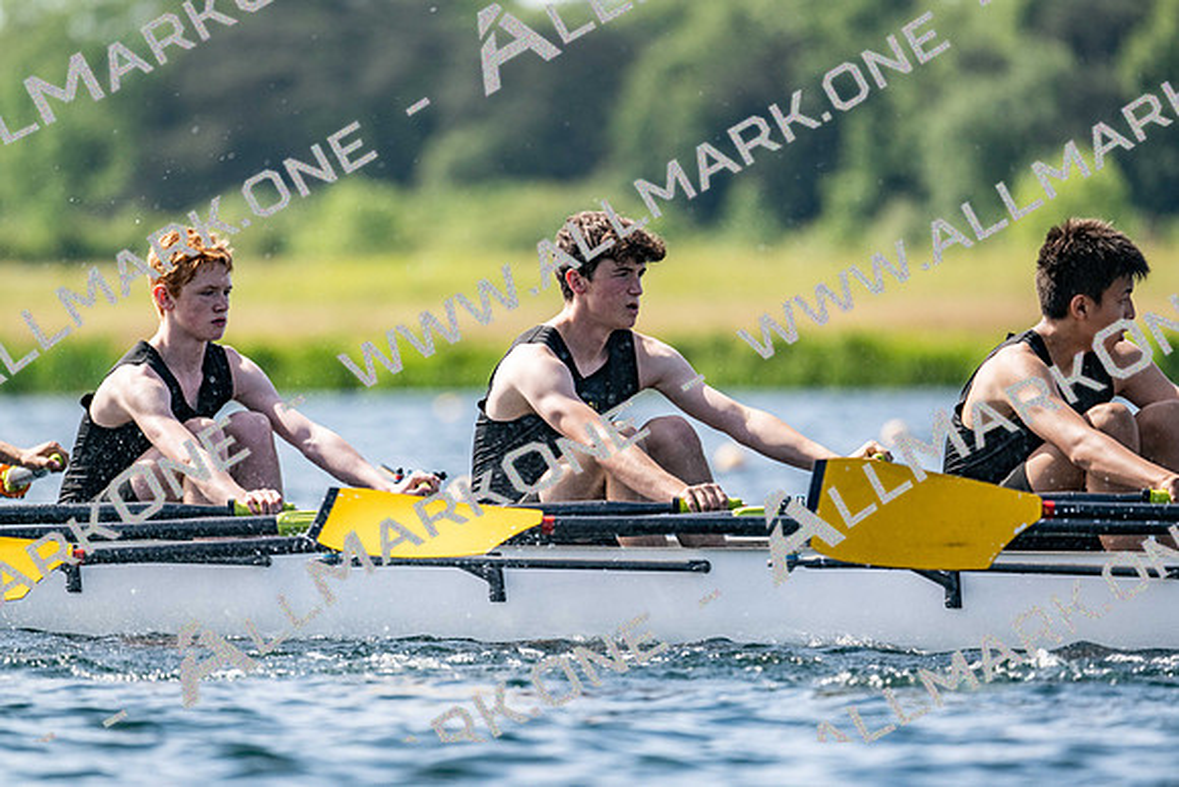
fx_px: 13102
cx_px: 590
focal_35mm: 400
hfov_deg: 5.2
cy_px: 394
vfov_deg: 3.4
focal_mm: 400
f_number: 4.5
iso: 320
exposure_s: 1/2500
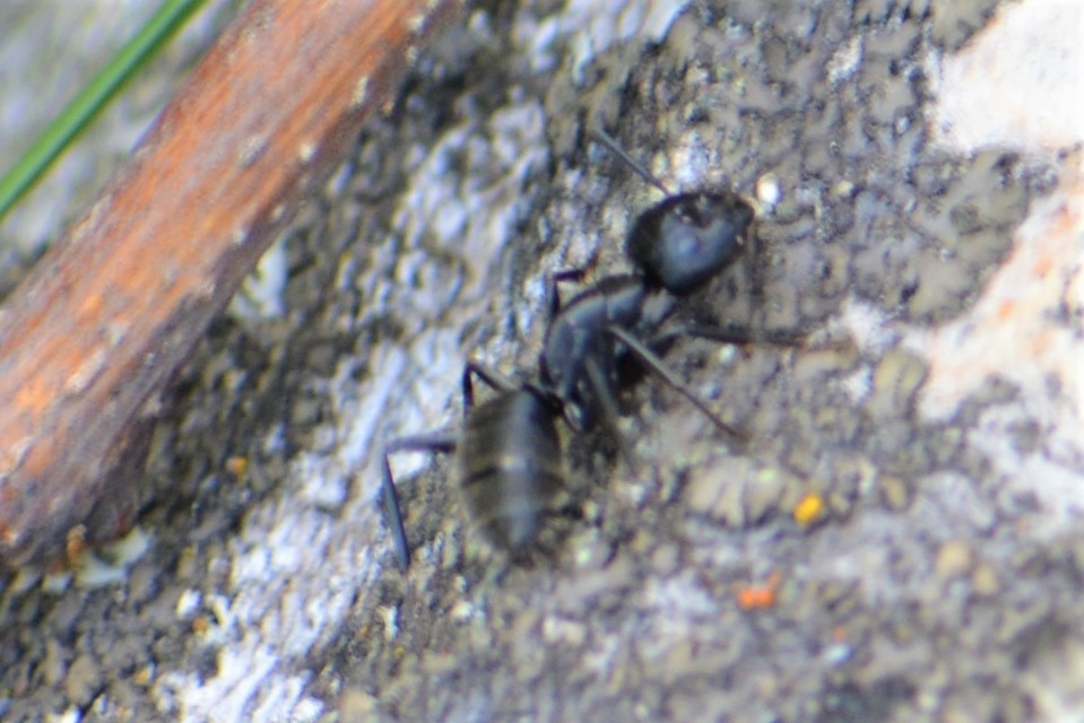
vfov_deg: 3.1
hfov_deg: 4.6
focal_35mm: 450
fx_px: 13553
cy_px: 362
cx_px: 542
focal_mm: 300
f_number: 8
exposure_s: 1/125
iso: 280
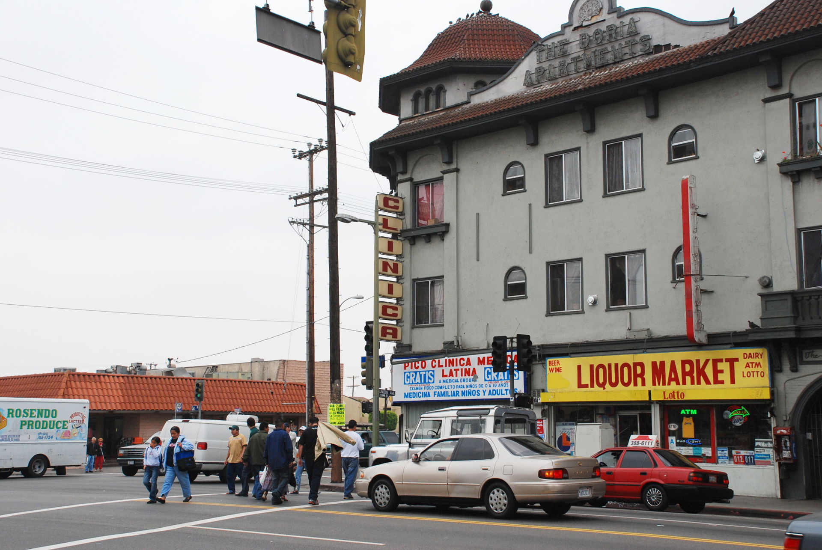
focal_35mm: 48
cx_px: 411
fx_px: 1097
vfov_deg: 28.1
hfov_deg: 41.1
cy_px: 275
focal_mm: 32
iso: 400
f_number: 7.1
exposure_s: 1/640
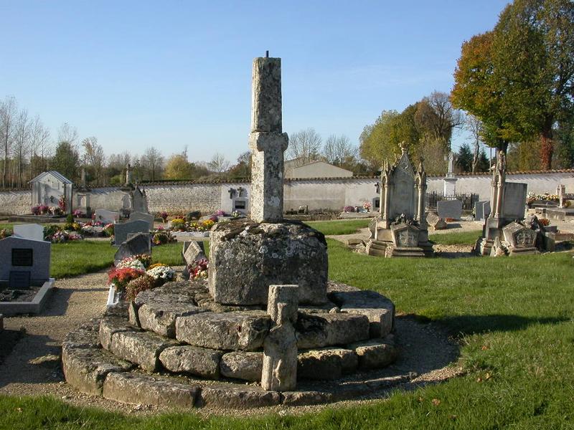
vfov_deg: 37.7
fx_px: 630
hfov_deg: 49.0
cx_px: 287
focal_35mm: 38
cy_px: 215
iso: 100
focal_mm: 7.85
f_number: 7.5
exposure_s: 1/263
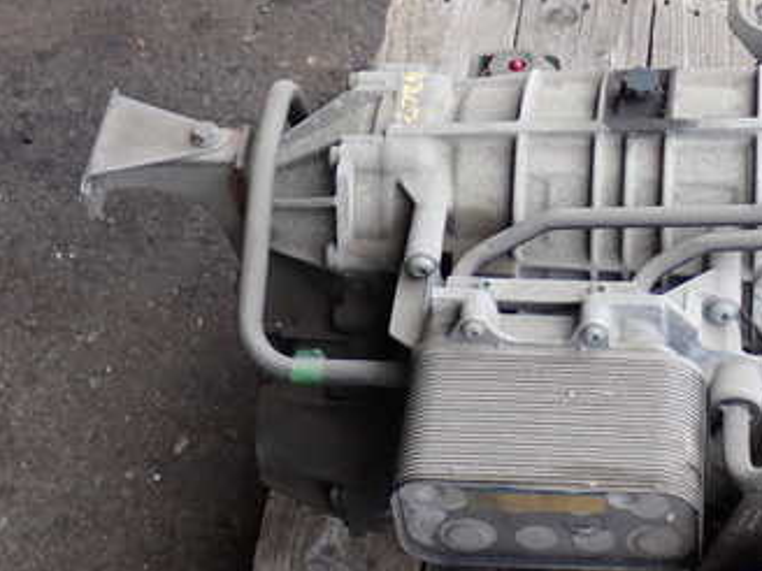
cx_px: 692
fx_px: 1893
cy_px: 297
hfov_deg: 22.2
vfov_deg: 17.2
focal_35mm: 86
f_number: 3.1
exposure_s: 1/125
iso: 100
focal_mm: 8.4
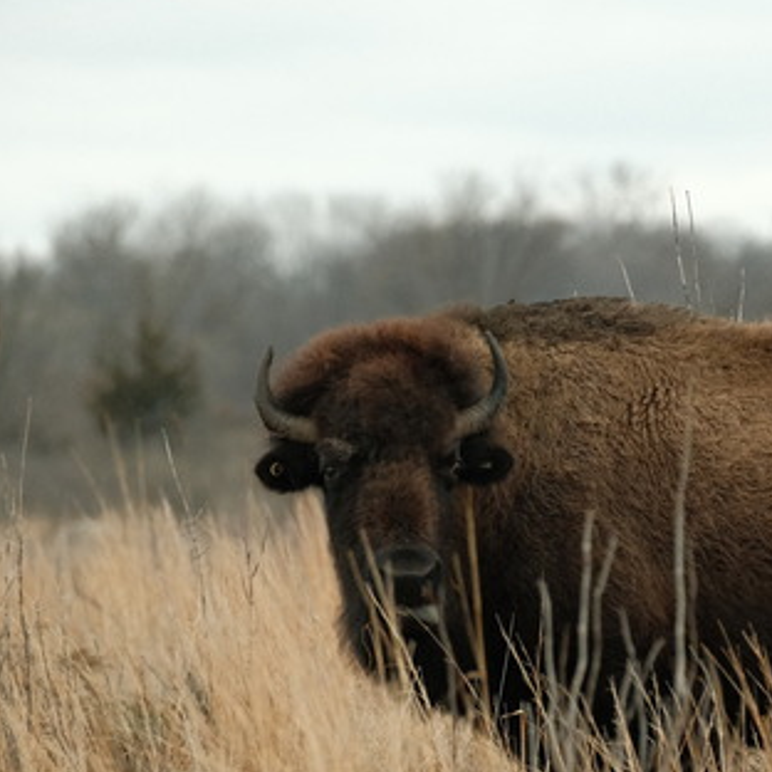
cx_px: 621
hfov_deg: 2.6
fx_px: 16703
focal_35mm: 662
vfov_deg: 2.6
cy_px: 388
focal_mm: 300
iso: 5000
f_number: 7.1
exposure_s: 1/1000
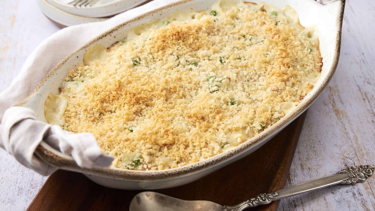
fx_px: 696
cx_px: 188
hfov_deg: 30.2
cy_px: 91
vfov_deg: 17.2
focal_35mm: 70
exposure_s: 1/100
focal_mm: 44
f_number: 8
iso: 100
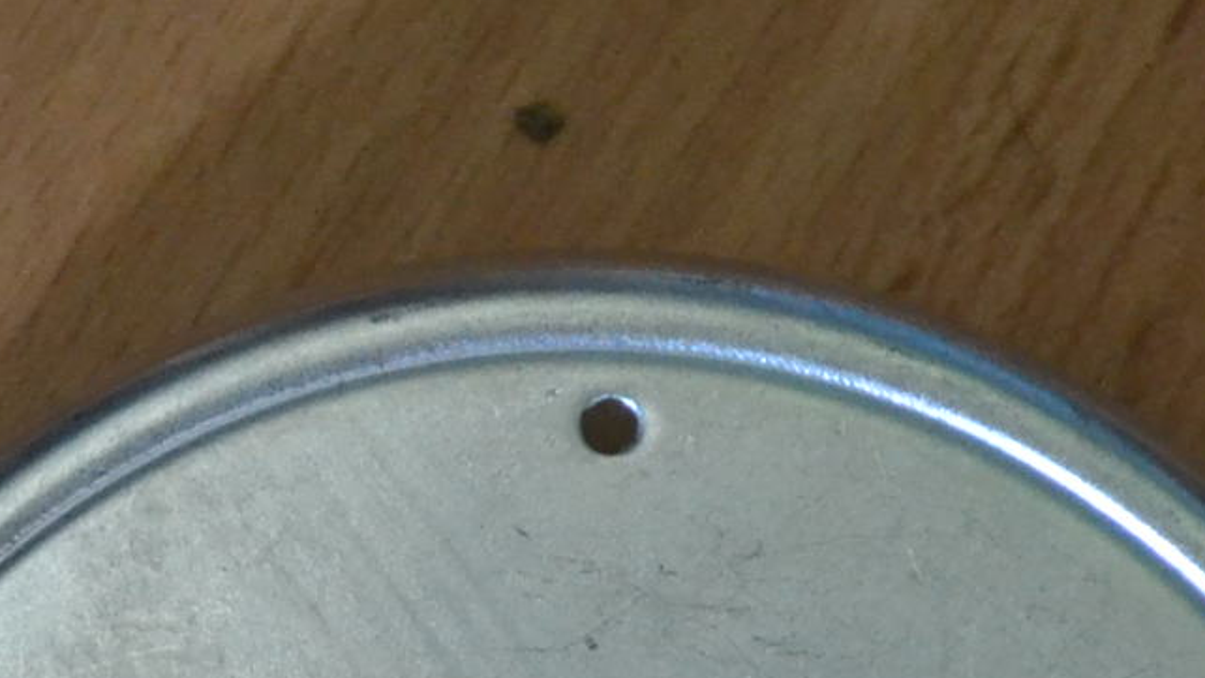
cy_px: 1292
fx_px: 9361
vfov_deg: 4.1
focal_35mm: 293
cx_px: 300
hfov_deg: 7.4
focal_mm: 52
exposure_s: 1/60
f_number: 5.6
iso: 2800
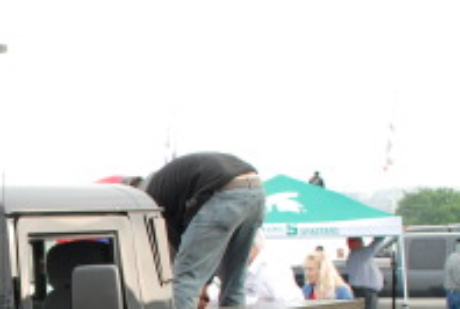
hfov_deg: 16.7
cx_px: -113
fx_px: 1486
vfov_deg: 11.6
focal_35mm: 116
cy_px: 365
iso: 100
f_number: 4
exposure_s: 1/60
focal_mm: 24
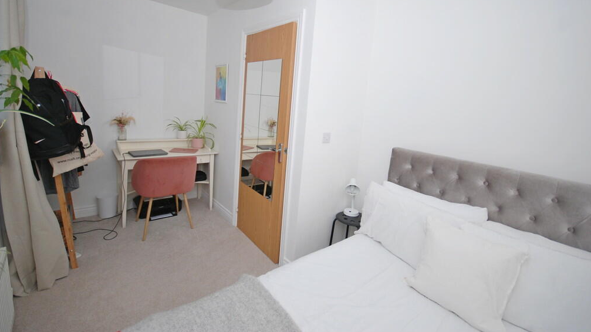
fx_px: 251
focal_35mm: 16
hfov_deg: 99.4
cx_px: 295
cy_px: 136
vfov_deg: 66.5
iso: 200
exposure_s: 1/60
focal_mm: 10
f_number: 4
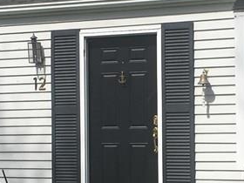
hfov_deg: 18.5
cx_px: 163
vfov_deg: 13.9
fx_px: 747
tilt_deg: +1.5
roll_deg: +1.0
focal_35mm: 106
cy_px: 127
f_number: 2.2
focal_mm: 4.15
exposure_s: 1/1832
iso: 25
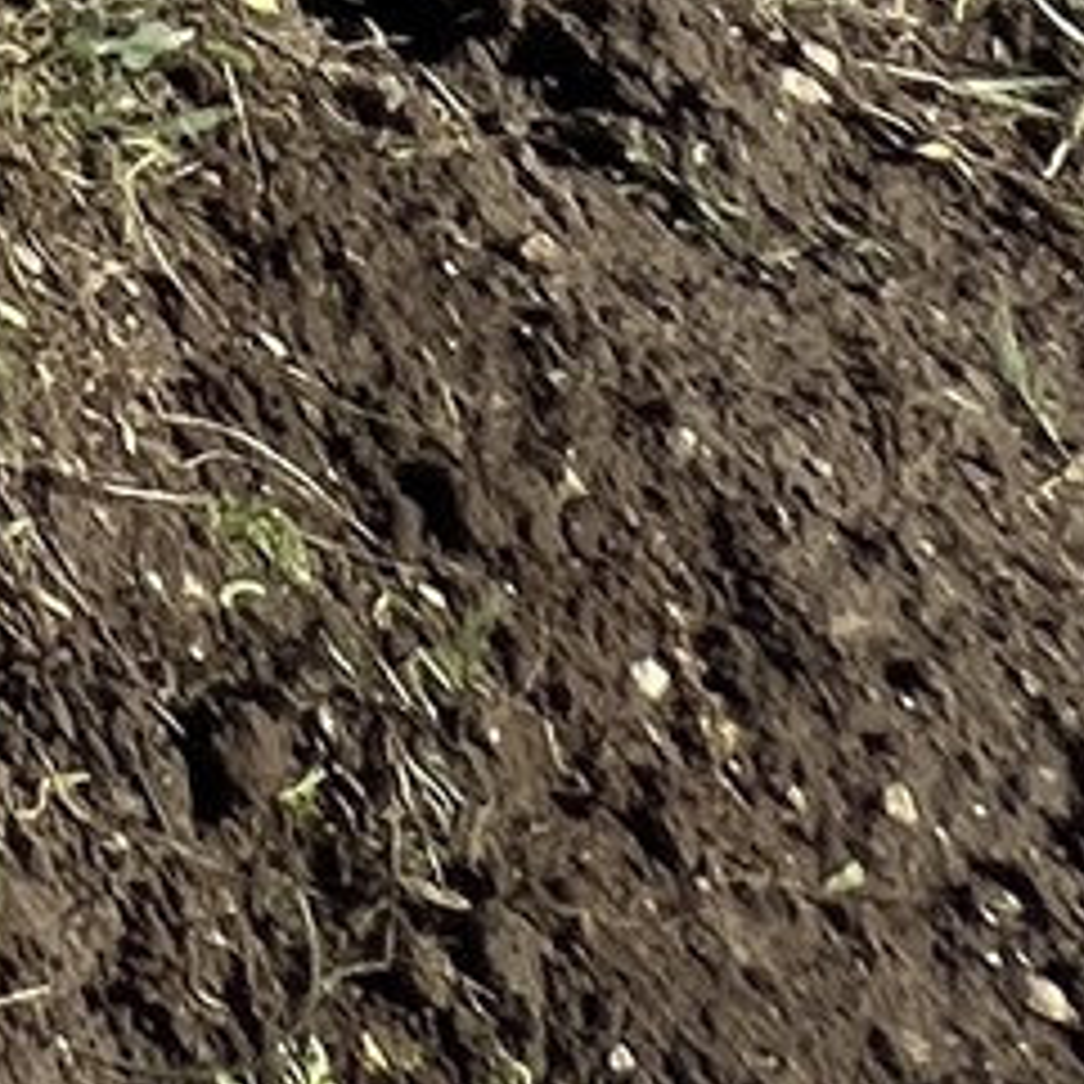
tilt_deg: -4.1
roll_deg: +0.0
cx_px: -2190
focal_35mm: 110
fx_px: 3897
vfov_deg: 9.0
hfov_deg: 10.7
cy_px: -2906
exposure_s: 1/2950
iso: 32
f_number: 1.8
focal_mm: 1.57
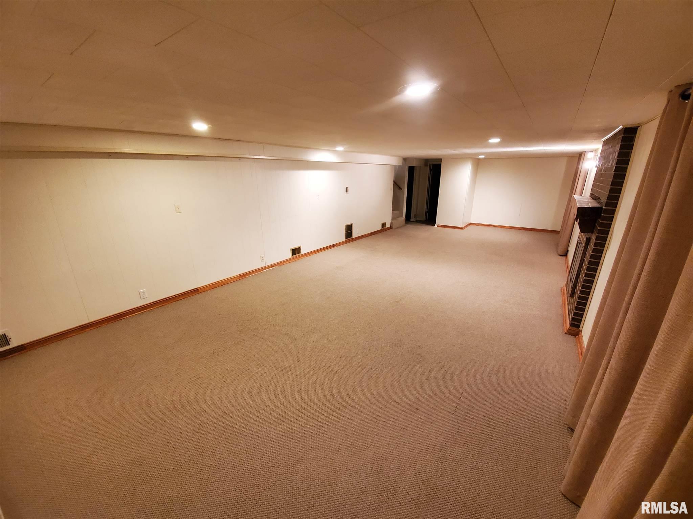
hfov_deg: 106.2
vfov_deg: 89.9
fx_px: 260
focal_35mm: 13
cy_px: 260
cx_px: 346
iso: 640
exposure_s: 1/29
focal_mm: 1.8
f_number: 2.2
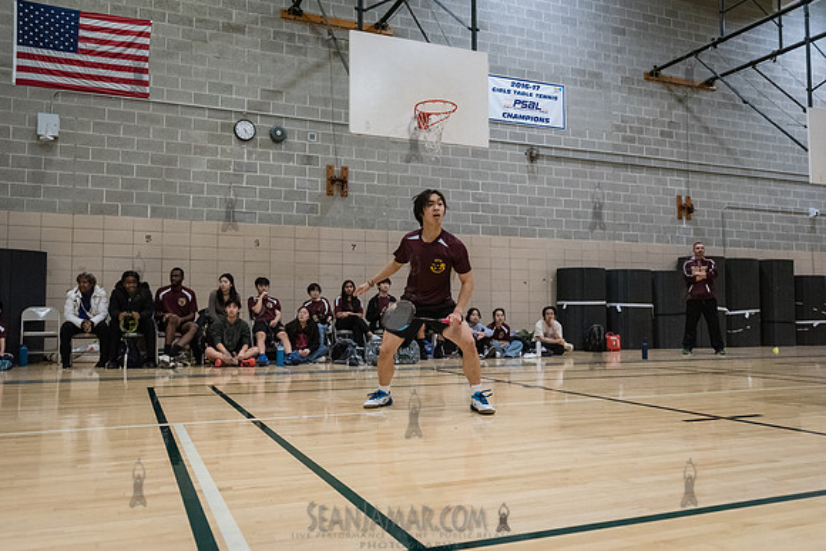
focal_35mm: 29
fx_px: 670
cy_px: 275
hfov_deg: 63.3
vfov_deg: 44.7
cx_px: 403
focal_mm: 28
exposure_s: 1/400
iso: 8000
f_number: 3.5
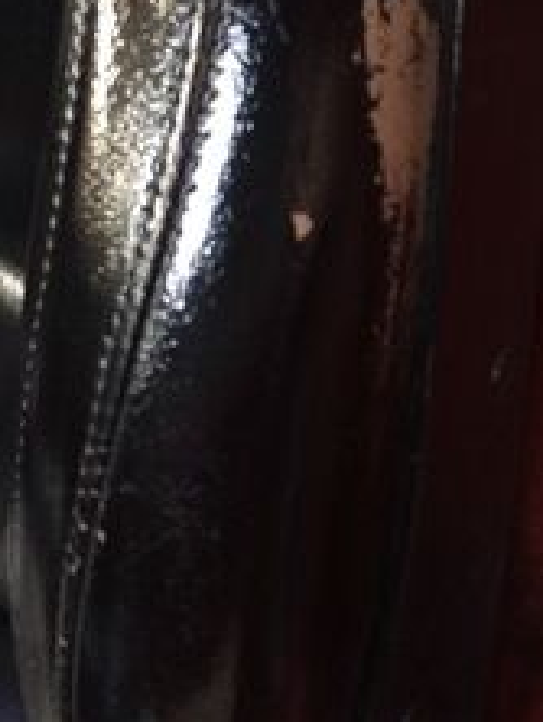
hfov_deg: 30.6
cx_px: 380
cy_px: 150
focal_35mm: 47
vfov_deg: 38.9
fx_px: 981
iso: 320
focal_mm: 4.15
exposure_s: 1/15
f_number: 2.2
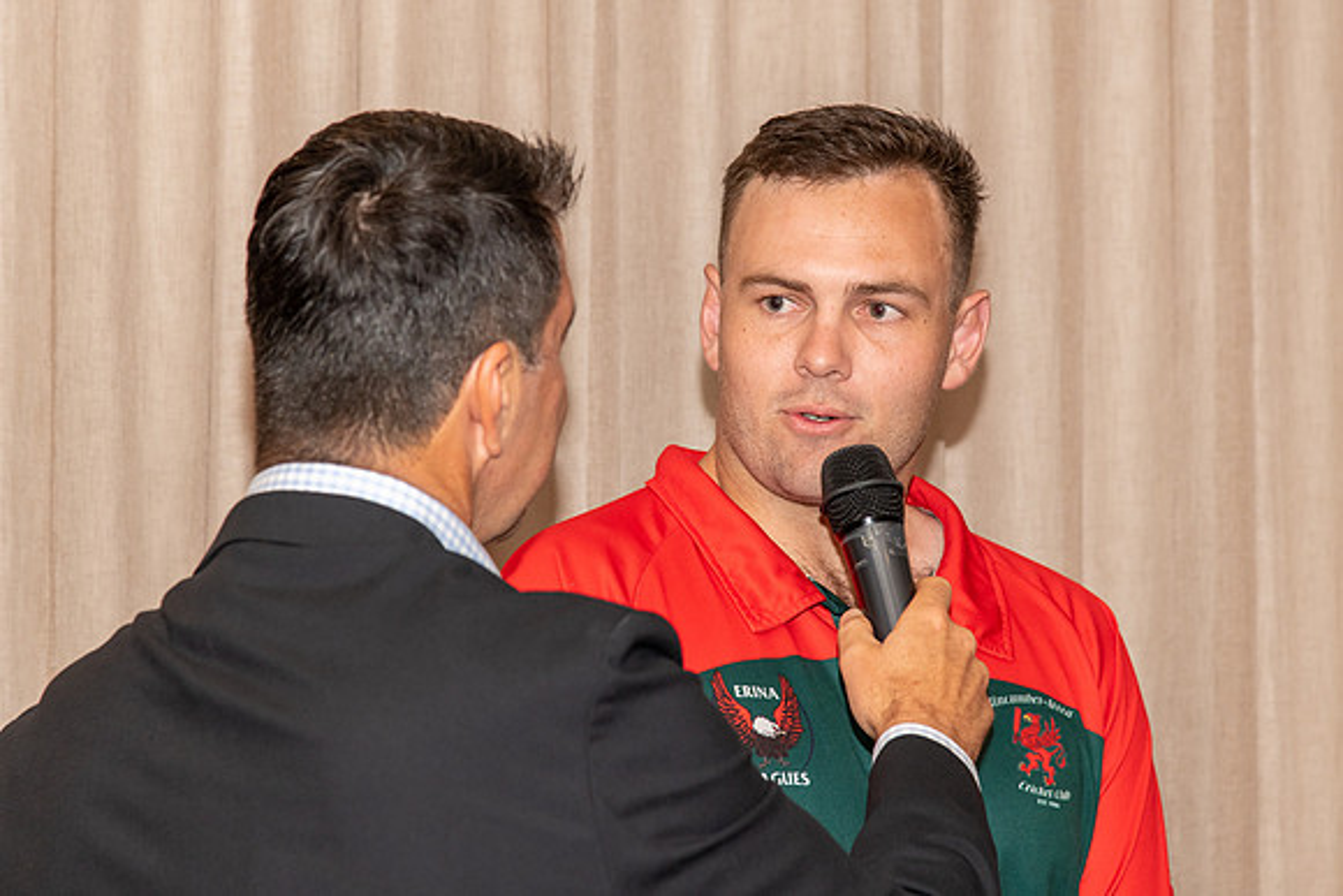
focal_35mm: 142
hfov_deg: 14.4
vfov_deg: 9.6
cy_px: 396
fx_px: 5315
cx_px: 782
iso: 800
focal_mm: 120
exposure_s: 1/60
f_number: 5.6
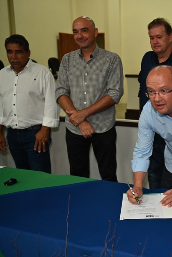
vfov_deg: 41.9
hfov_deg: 26.5
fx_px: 336
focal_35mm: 47
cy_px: 128
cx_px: 186
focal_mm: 31
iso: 1250
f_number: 2.8
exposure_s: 1/200
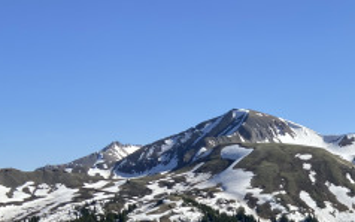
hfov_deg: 25.4
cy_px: 322
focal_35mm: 74
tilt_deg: -10.0
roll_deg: +0.3
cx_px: 409
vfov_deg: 16.3
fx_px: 716
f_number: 1.8
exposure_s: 1/2688
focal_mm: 4.25
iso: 32
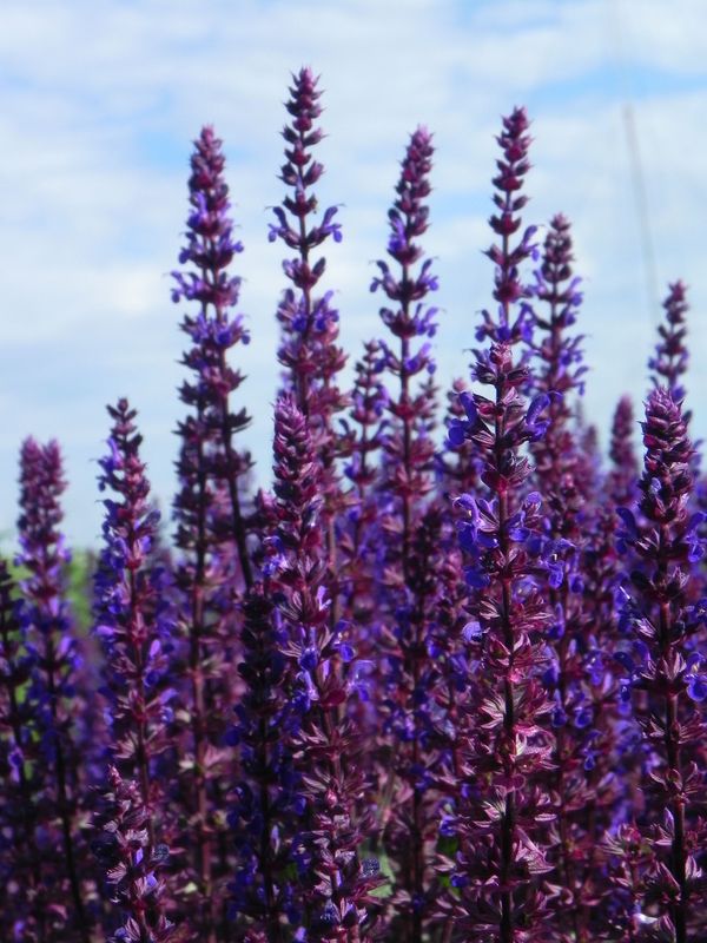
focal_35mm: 85
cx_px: 354
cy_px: 472
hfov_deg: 17.4
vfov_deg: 23.0
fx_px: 2315
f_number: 7.1
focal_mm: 15.1
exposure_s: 1/326
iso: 160
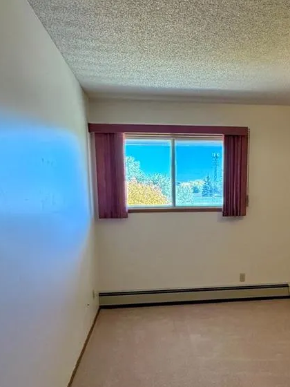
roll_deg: +0.4
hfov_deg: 46.0
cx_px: 196
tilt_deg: -10.6
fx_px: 335
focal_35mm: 30
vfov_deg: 59.0
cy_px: 248
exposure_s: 1/60
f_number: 2.2
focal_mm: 2.22
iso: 160
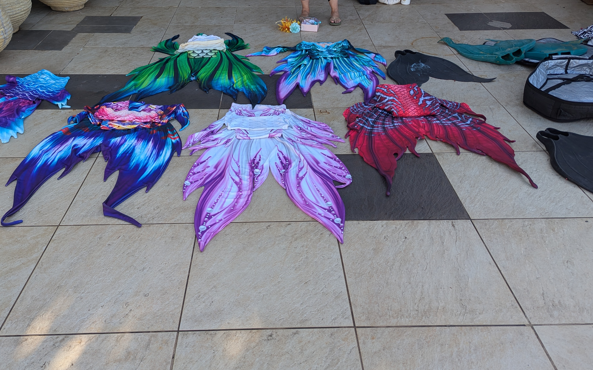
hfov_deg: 61.2
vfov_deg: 40.6
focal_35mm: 31
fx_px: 501
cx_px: 288
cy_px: 188
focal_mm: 6.81
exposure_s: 1/310
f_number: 1.85
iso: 41
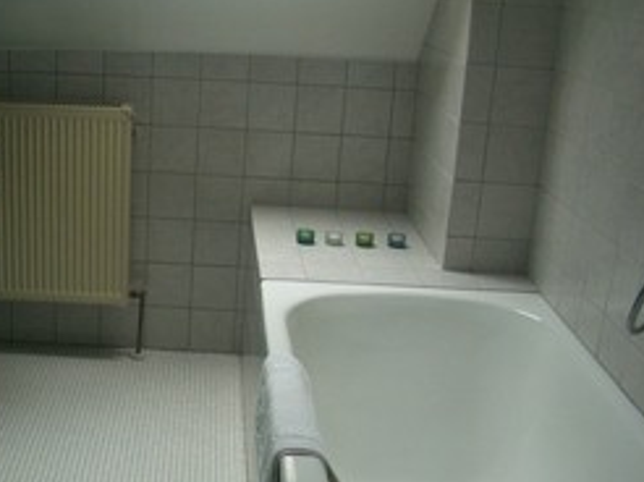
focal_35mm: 57
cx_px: 152
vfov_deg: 25.4
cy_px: 338
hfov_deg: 33.1
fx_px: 1059
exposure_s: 1/100
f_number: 2.6
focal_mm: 5.8
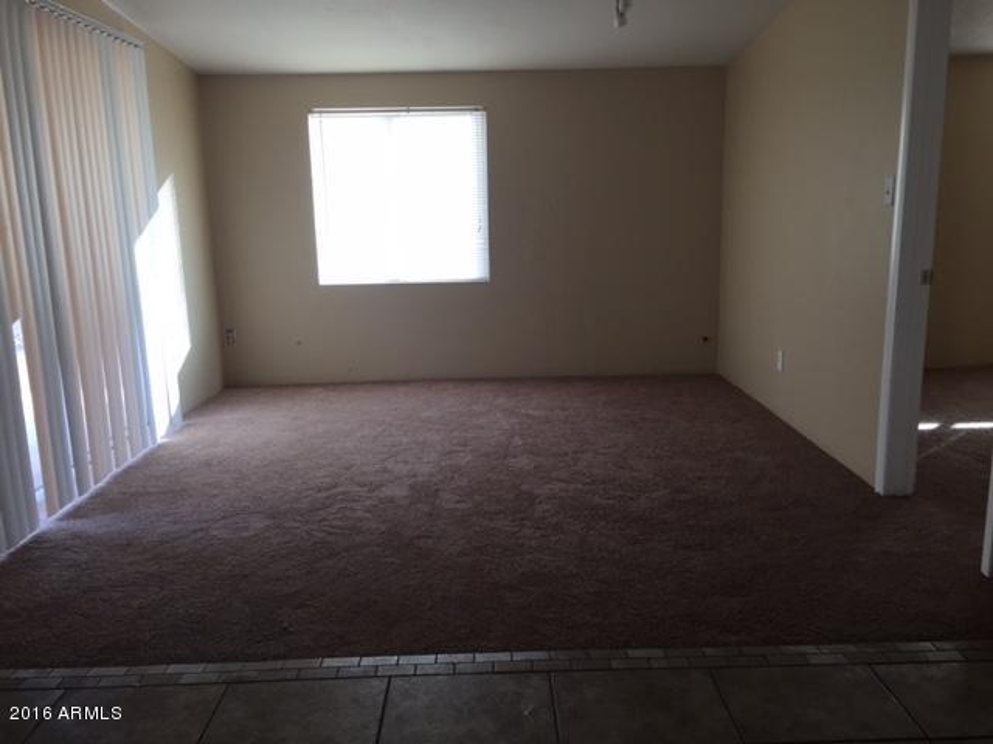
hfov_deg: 61.7
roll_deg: +0.3
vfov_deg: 48.2
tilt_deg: -10.6
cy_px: 372
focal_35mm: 29
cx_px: 496
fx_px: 832
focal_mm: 4.15
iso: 40
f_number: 2.2
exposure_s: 1/60
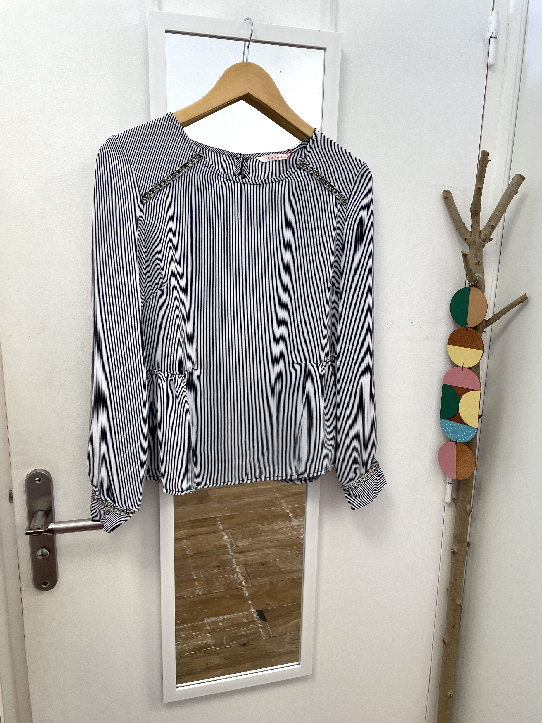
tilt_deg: -11.7
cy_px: 362
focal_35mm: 26
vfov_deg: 67.3
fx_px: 543
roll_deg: +0.0
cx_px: 271
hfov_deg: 53.1
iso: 64
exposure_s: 1/100
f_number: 1.6
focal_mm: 4.2
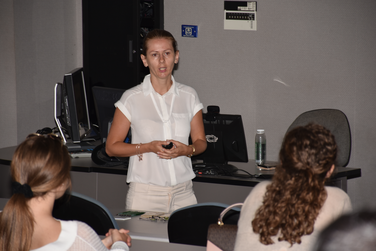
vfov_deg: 6.5
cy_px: 126
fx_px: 2194
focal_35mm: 210
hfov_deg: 9.8
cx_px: 188
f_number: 5.6
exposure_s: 1/60
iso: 200
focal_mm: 140
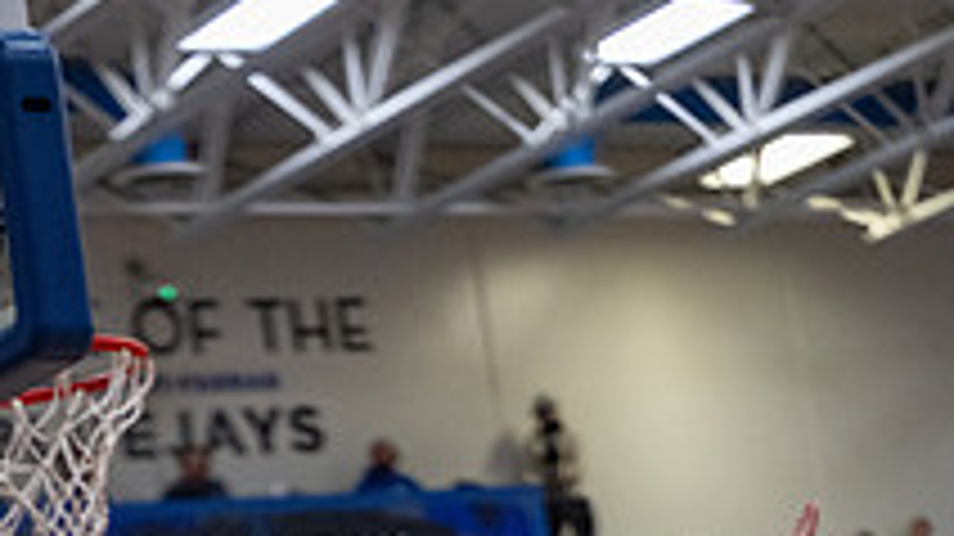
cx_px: 549
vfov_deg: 7.5
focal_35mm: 156
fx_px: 3944
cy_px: 1000
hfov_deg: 13.8
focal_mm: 70
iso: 4000
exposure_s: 1/1250
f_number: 2.8
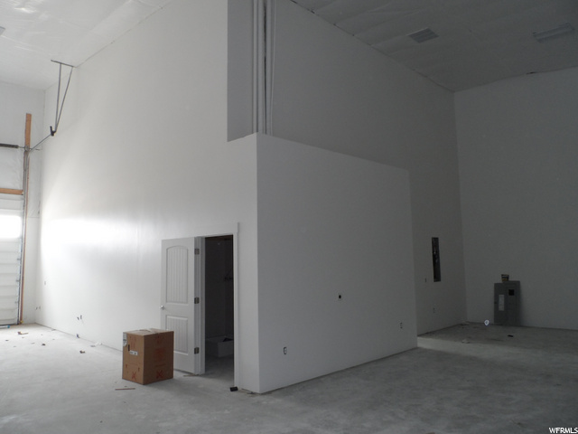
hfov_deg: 71.6
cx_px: 289
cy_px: 217
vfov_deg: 56.8
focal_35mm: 24
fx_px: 401
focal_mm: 4
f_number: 3.2
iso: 120
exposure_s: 1/30
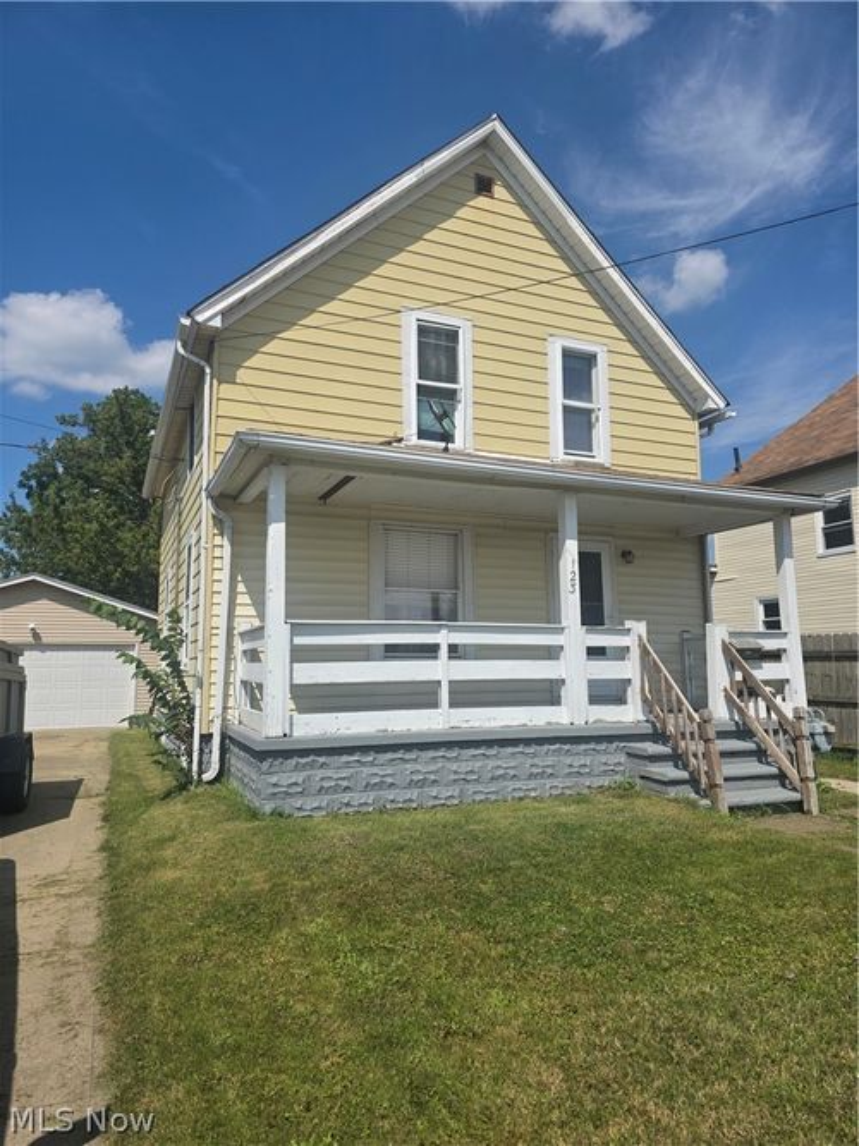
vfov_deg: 73.9
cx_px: 430
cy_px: 573
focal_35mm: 23
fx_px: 761
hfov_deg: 58.9
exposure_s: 1/7944
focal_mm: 6.3
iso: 64
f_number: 1.7
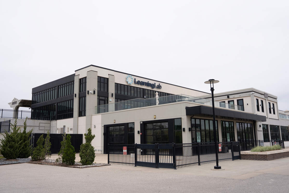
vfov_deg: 41.2
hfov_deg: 58.7
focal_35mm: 32
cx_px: 144
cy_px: 96
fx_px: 257
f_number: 4
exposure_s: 1/400
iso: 160
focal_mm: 32
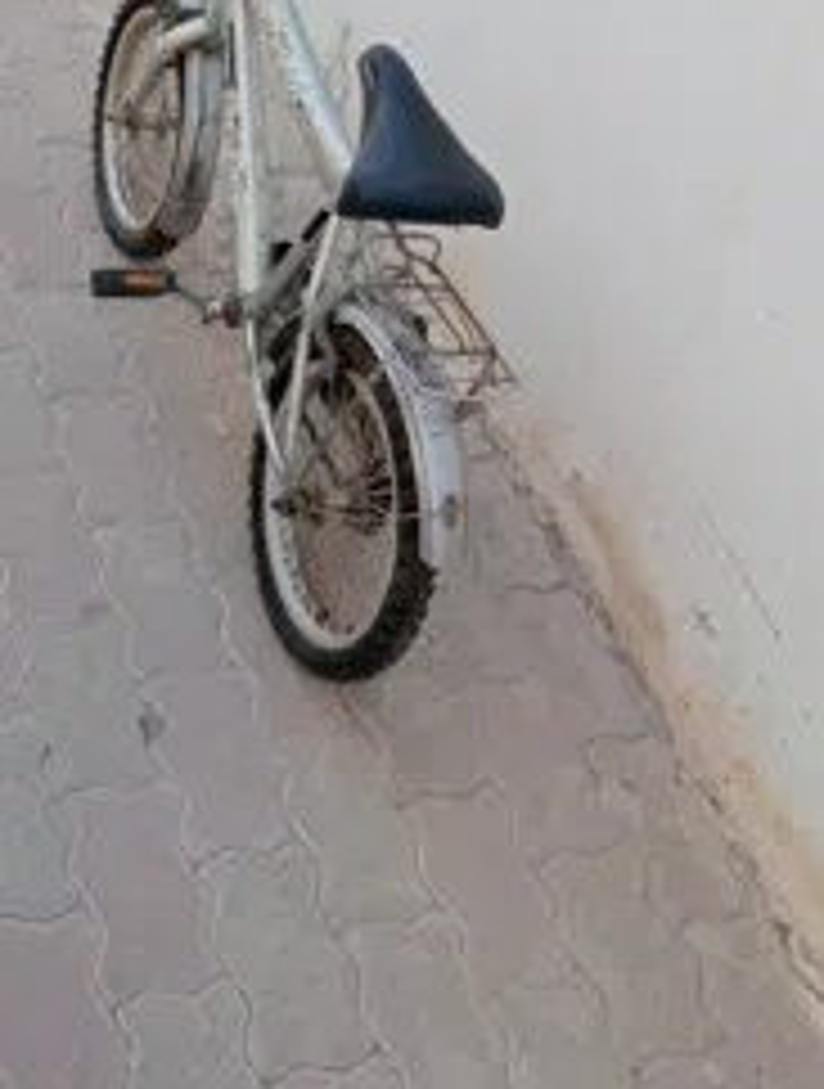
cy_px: 338
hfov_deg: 31.6
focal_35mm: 46
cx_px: 495
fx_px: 1452
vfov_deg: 40.5
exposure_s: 1/304
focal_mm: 3.98
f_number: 1.8
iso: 100
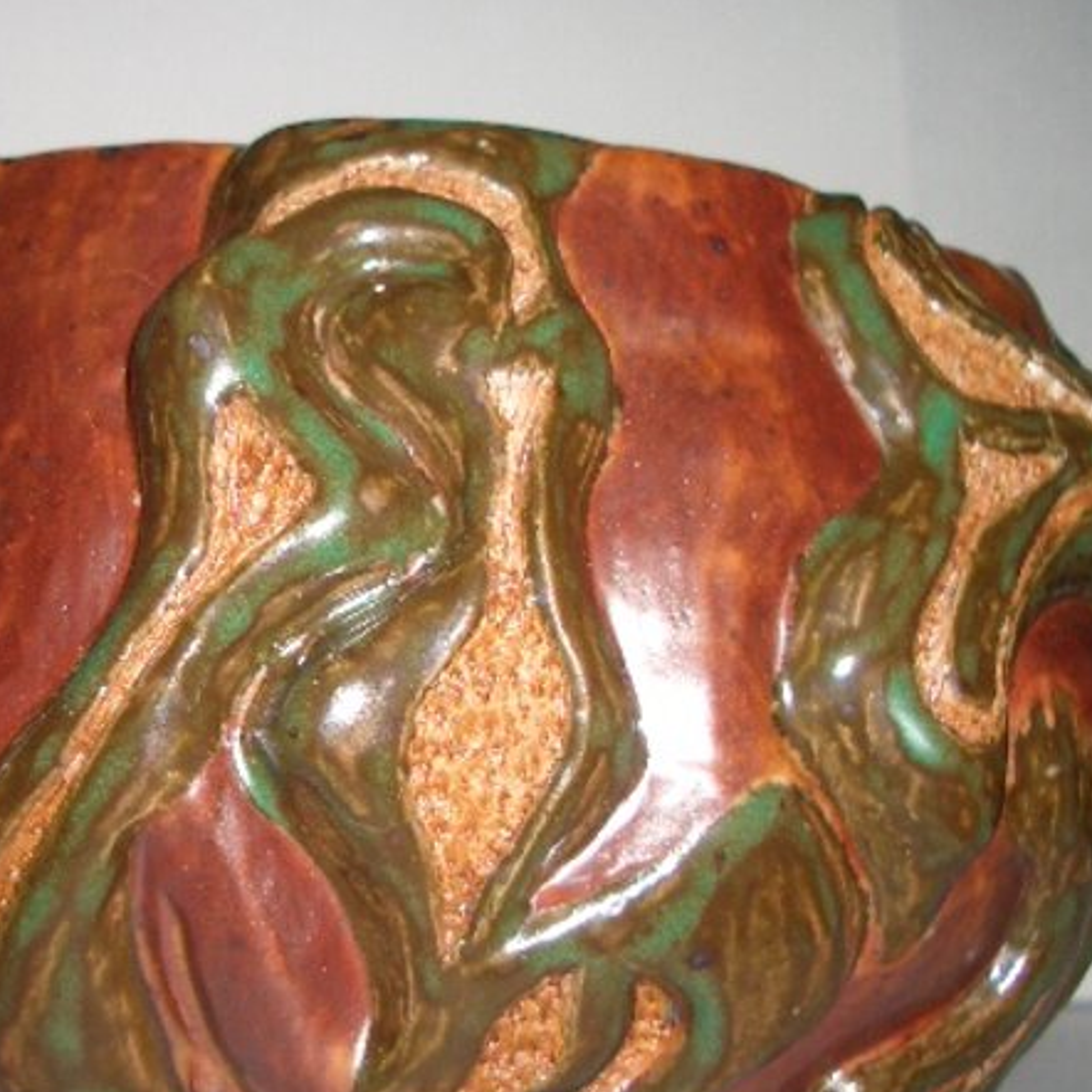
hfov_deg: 30.2
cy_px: 674
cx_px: 326
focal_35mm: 56
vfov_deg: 30.4
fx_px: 1999
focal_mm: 5.8
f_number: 2.6
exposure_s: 1/60
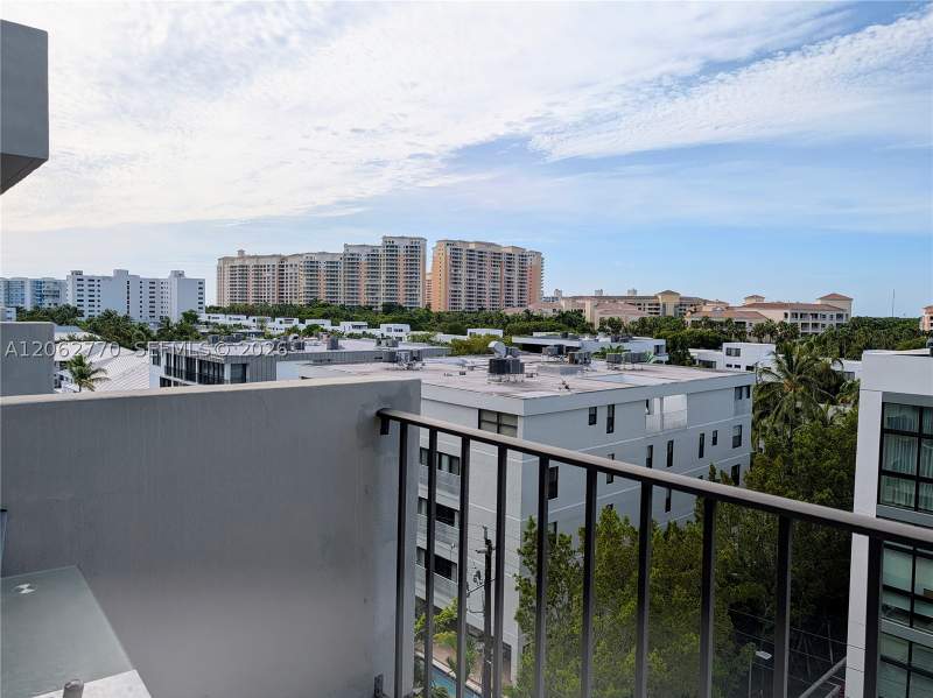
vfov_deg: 56.8
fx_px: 646
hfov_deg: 71.6
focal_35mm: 24
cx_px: 466
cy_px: 349
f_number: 1.68
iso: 18
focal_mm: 6.9
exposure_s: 1/1792
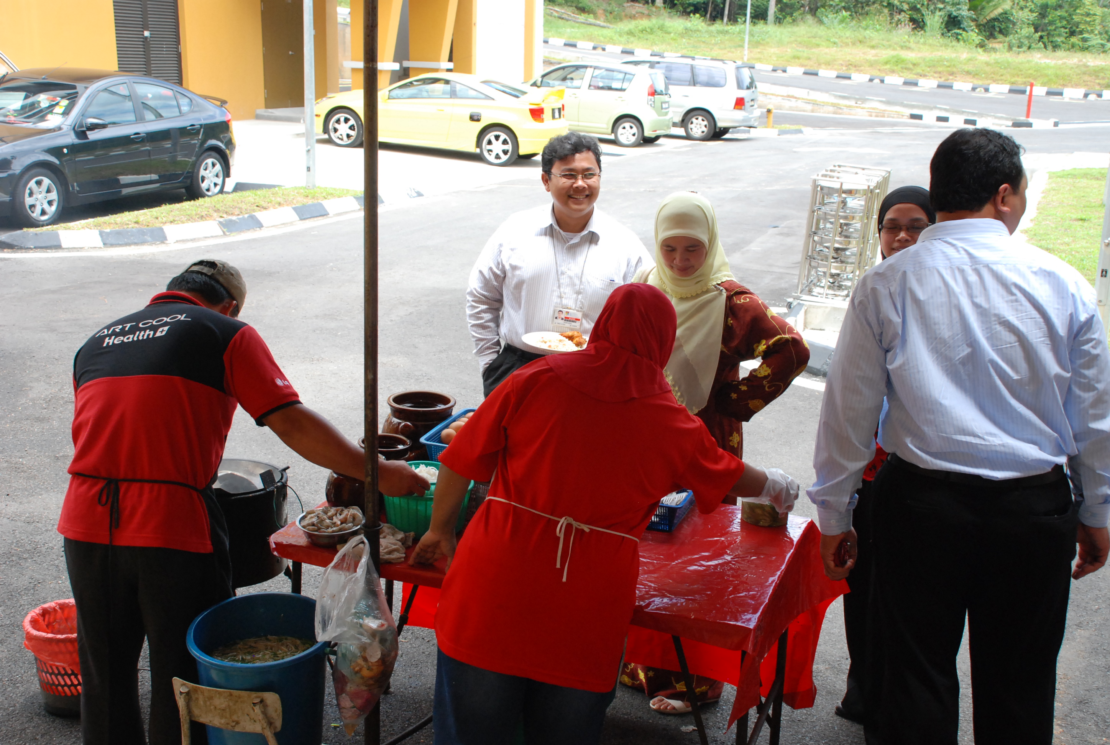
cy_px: 372
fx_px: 1437
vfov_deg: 29.1
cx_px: 555
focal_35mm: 46
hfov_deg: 42.2
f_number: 6.3
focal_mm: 31
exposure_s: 1/320
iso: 800
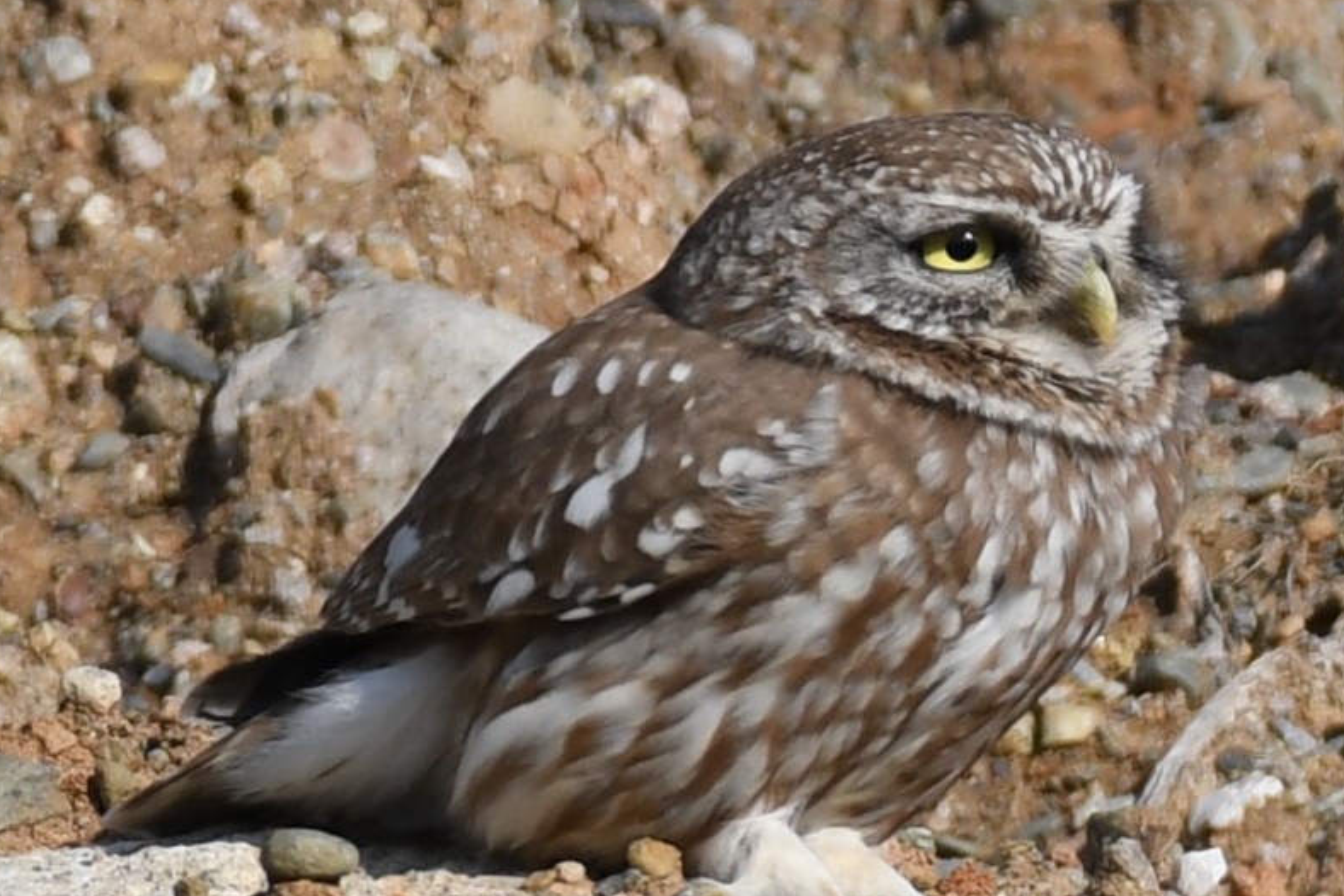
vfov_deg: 1.4
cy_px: 588
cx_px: 859
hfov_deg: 2.1
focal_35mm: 998
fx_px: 37256
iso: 200
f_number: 7.1
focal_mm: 500
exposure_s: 1/640
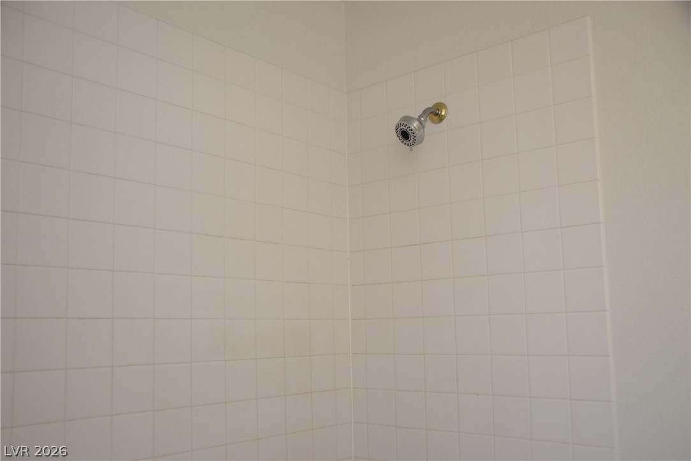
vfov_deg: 40.0
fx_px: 634
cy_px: 230
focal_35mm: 33
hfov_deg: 57.2
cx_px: 346
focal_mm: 22
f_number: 3.8
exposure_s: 1/60
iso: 1000
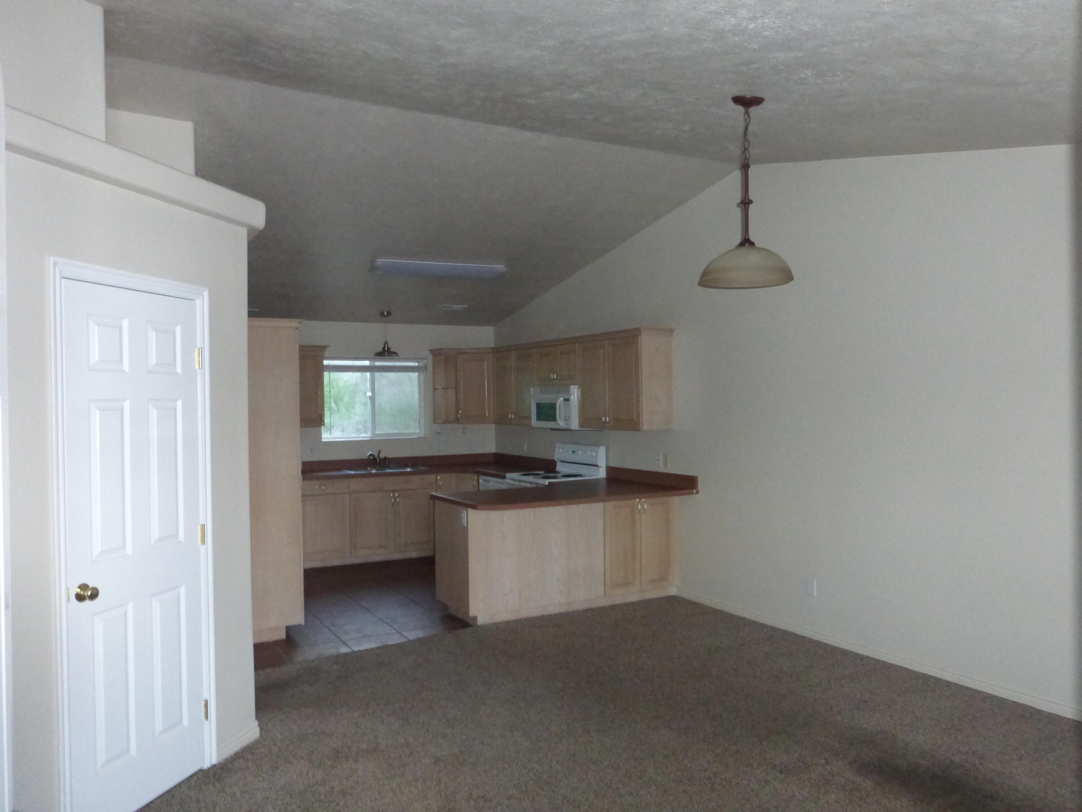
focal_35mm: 26
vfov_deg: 53.1
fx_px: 813
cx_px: 541
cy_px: 406
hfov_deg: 67.3
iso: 800
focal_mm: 4.4
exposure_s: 1/60
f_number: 3.3
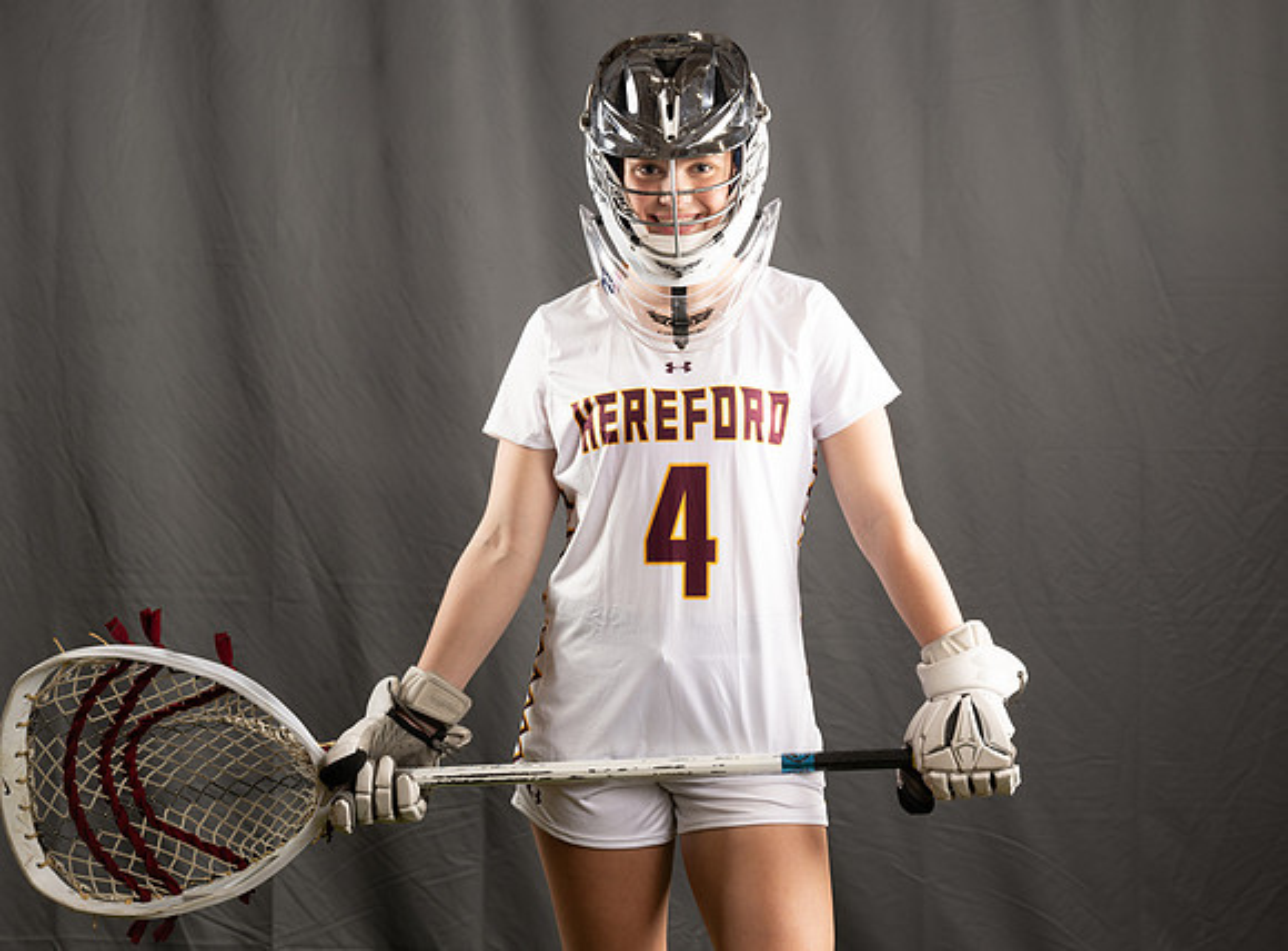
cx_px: 752
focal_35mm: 107
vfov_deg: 13.7
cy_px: 436
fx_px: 3954
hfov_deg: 18.5
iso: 125
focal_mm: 90
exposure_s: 1/160
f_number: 5.6
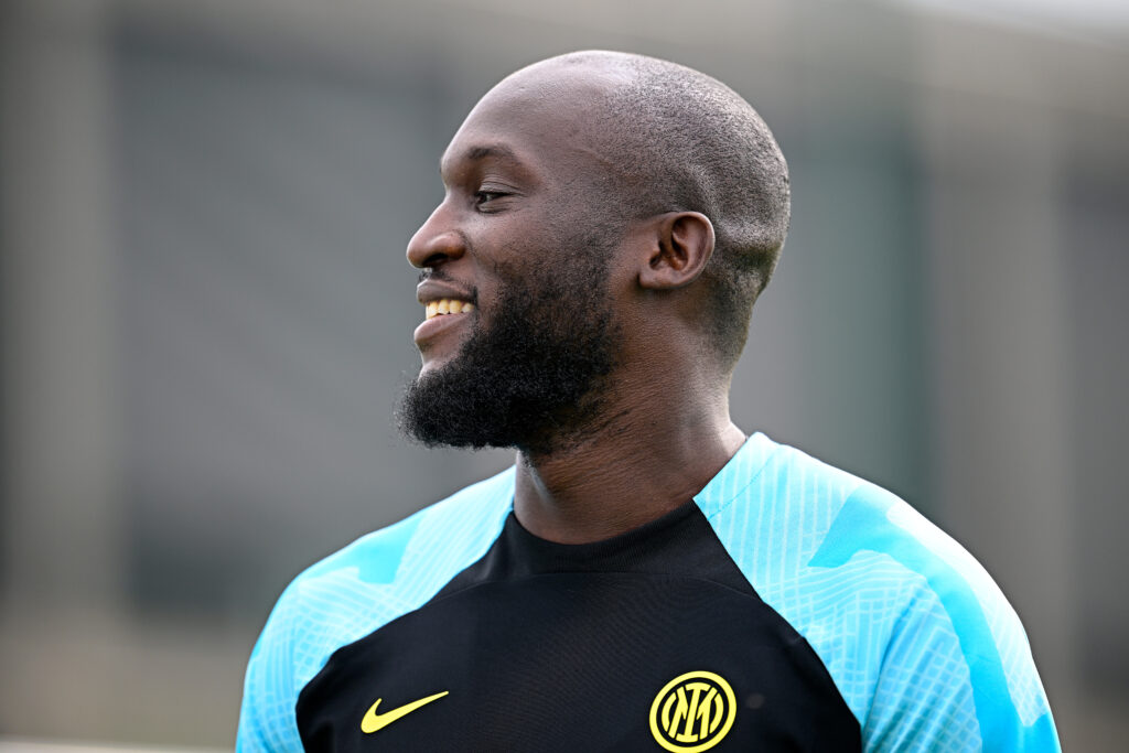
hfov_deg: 5.2
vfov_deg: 3.4
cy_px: 376
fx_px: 12545
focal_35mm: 400
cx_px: 564
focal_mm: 400
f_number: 2.8
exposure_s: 1/1600
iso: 360
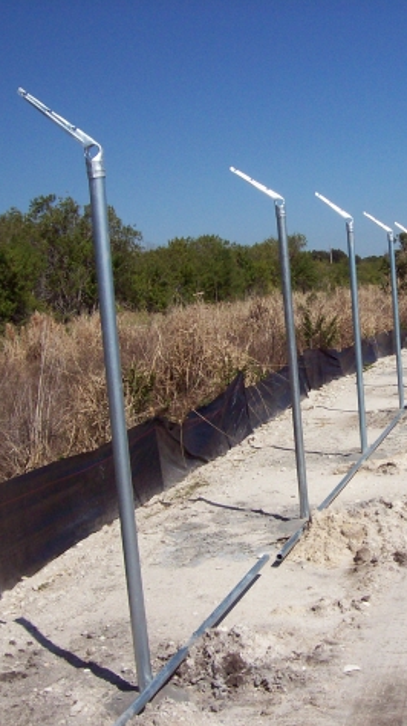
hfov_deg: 22.1
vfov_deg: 39.2
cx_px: 358
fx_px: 1019
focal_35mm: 53
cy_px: 365
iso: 80
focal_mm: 6
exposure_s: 1/1401
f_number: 4.8
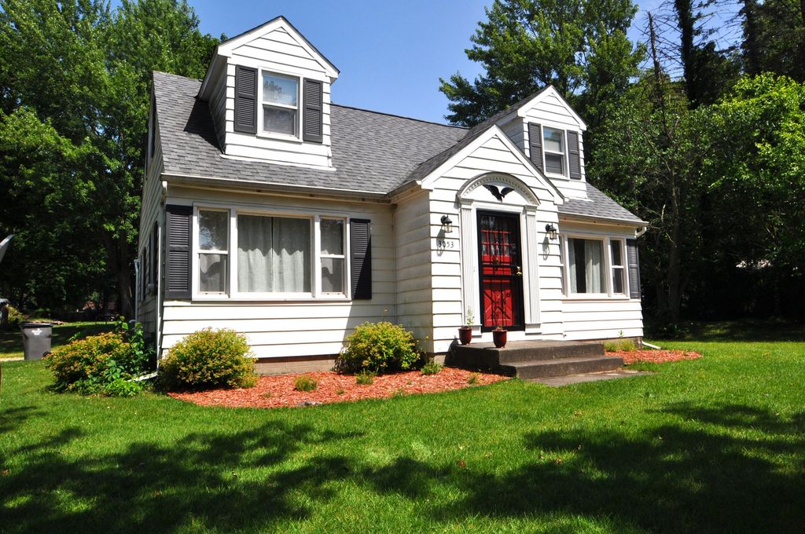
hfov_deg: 73.8
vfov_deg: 53.0
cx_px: 402
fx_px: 536
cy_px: 267
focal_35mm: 24
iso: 200
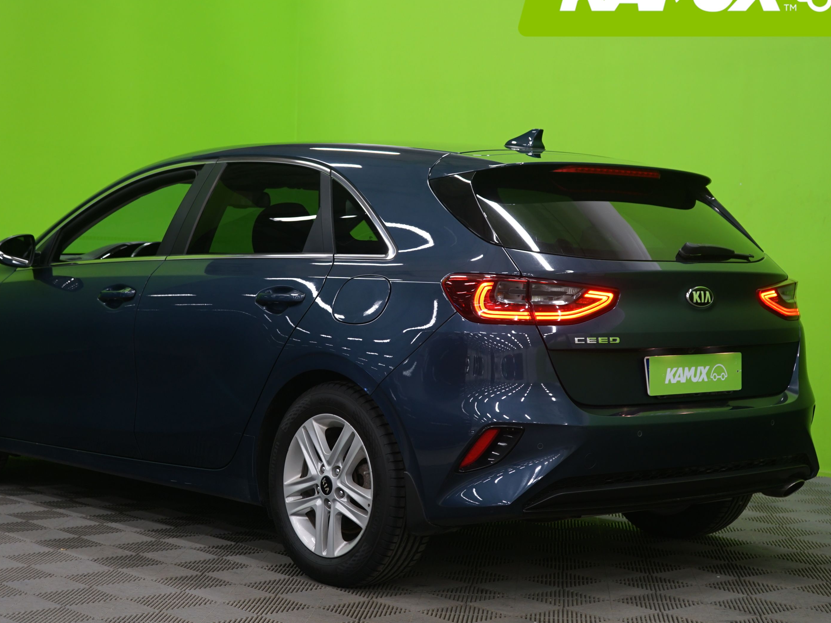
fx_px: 1560
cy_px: 289
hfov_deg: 29.8
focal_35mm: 65
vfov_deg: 22.6
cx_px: 372
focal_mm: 48
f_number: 5
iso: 400
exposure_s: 1/8
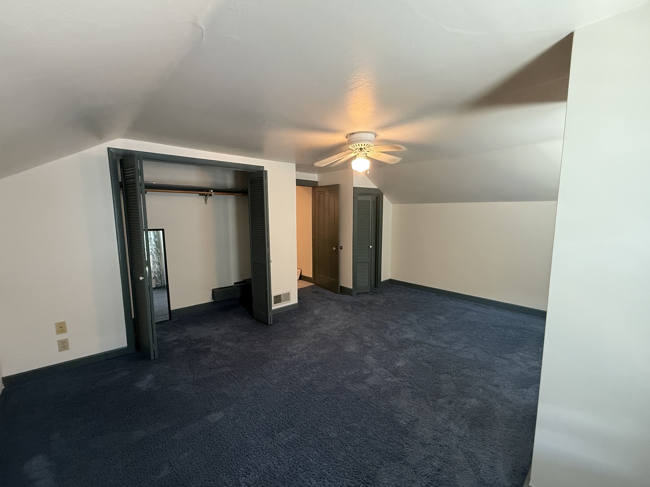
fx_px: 282
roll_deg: -0.2
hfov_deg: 98.1
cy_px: 248
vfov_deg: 81.7
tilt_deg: -6.7
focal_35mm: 15
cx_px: 334
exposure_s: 1/60
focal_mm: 2.22
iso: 640
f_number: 2.2
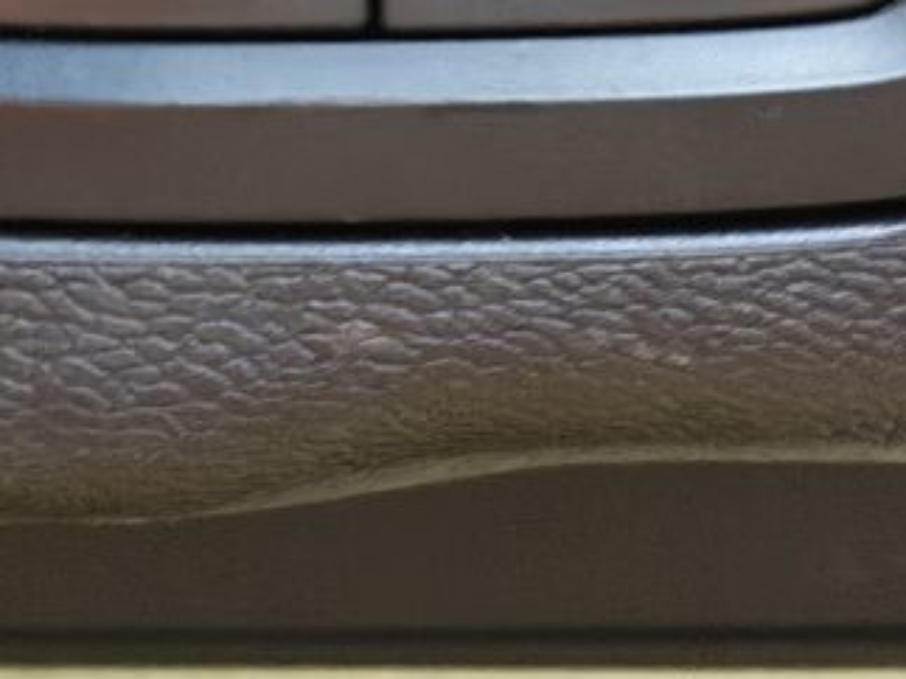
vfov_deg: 17.8
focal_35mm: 73
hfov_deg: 26.7
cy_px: -365
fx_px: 1910
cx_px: 471
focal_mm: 1.82
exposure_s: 1/25
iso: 500
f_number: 2
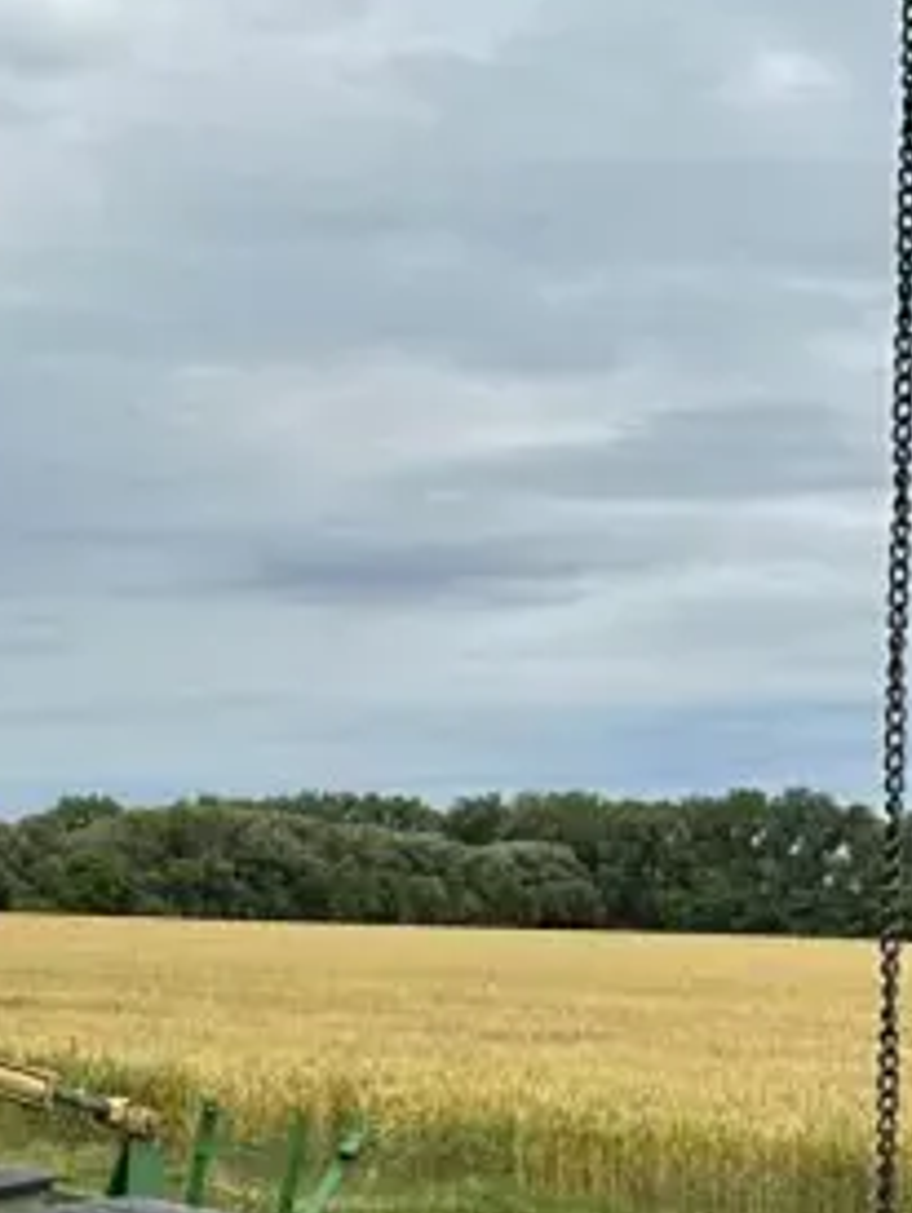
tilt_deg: +1.3
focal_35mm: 84
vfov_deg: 23.1
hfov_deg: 16.9
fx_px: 2946
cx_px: -137
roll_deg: -2.4
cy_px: 823
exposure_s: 1/8197
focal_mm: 6.86
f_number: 1.78
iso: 80
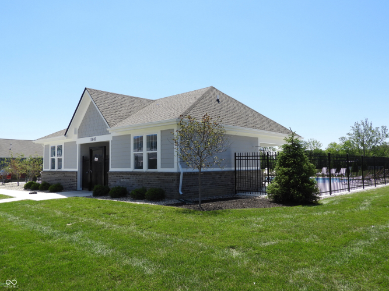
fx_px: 315
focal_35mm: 28
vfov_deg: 49.7
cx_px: 194
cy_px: 146
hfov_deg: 63.5
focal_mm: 5
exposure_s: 1/1000
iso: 100
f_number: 3.5
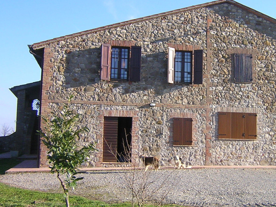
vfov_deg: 27.5
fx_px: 423
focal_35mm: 53
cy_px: 97
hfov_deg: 35.7
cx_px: 190
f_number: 5.2
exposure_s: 1/143
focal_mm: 4.7
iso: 100
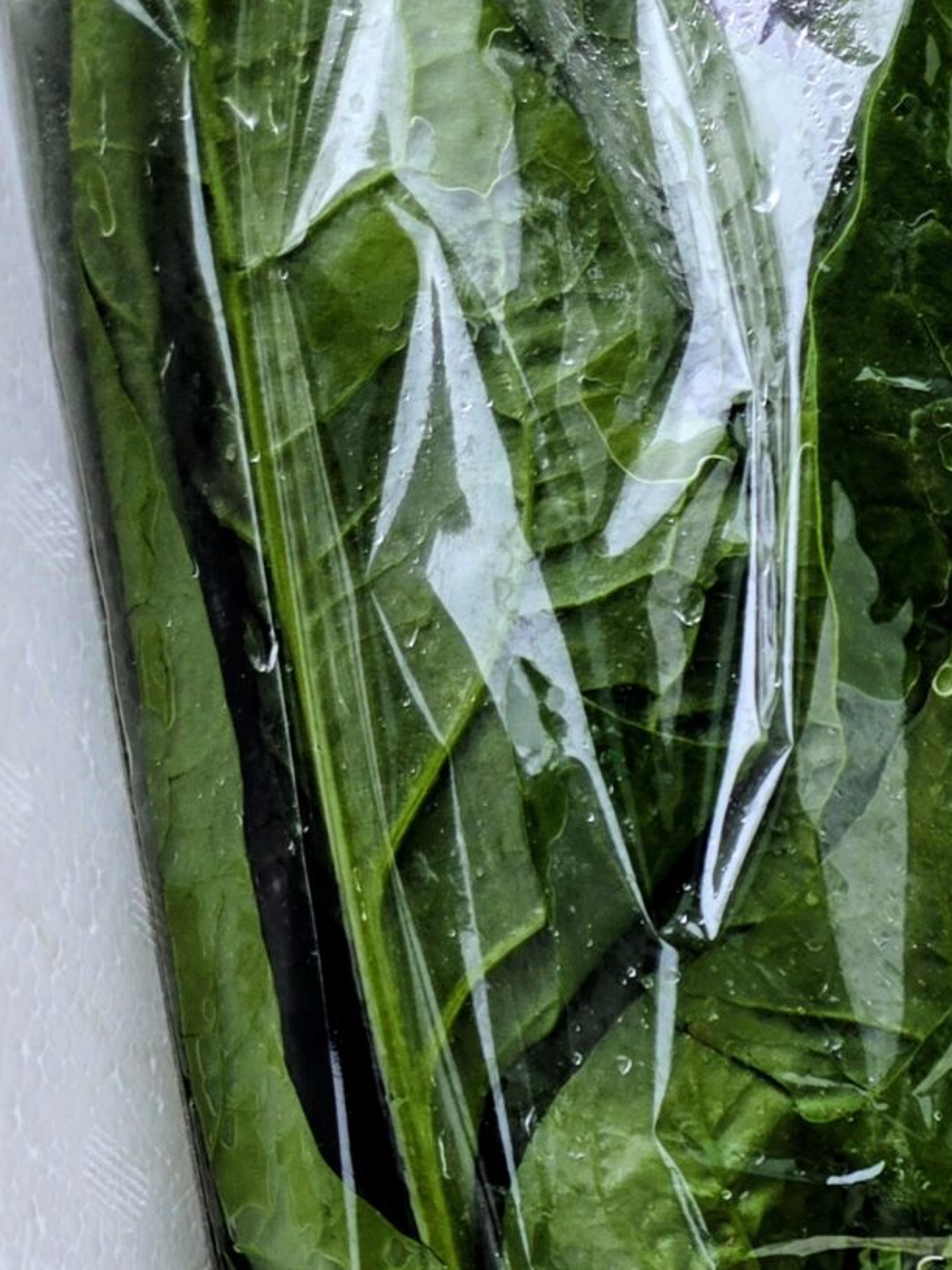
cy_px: 1489
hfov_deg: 17.9
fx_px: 2642
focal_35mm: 72
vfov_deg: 24.7
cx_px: 1483
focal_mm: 5.4
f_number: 1.8
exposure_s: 1/359
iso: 50
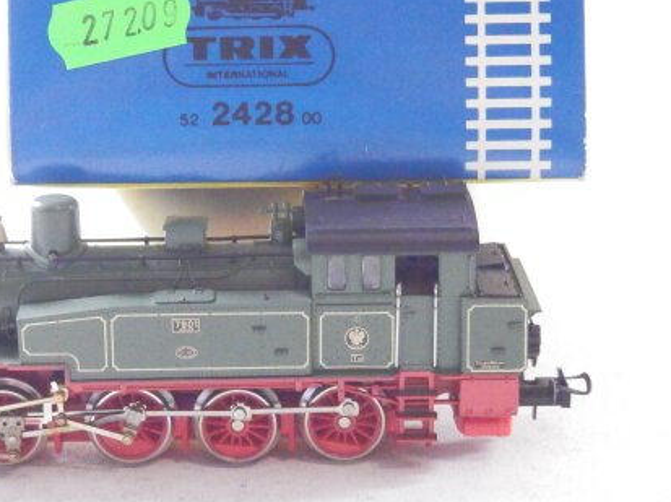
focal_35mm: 96
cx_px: 221
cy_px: 179
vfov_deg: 15.4
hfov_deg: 20.4
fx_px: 1859
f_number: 4.4
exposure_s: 1/125
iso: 3200
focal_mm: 11.9
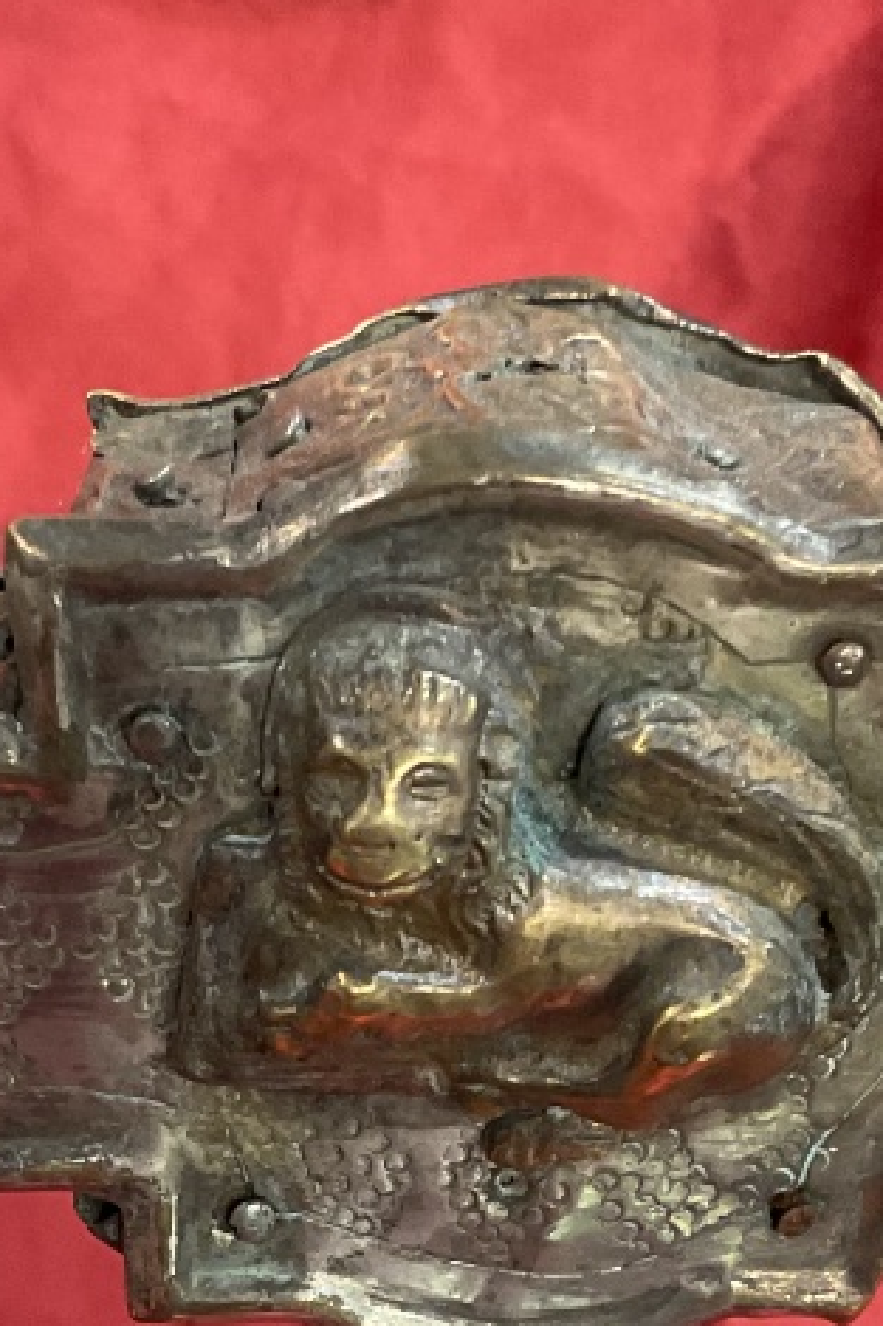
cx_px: 418
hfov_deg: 17.7
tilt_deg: -25.5
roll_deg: -1.5
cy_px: 1129
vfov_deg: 25.7
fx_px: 2835
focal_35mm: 77
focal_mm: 3
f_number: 1.8
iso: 200
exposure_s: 1/33
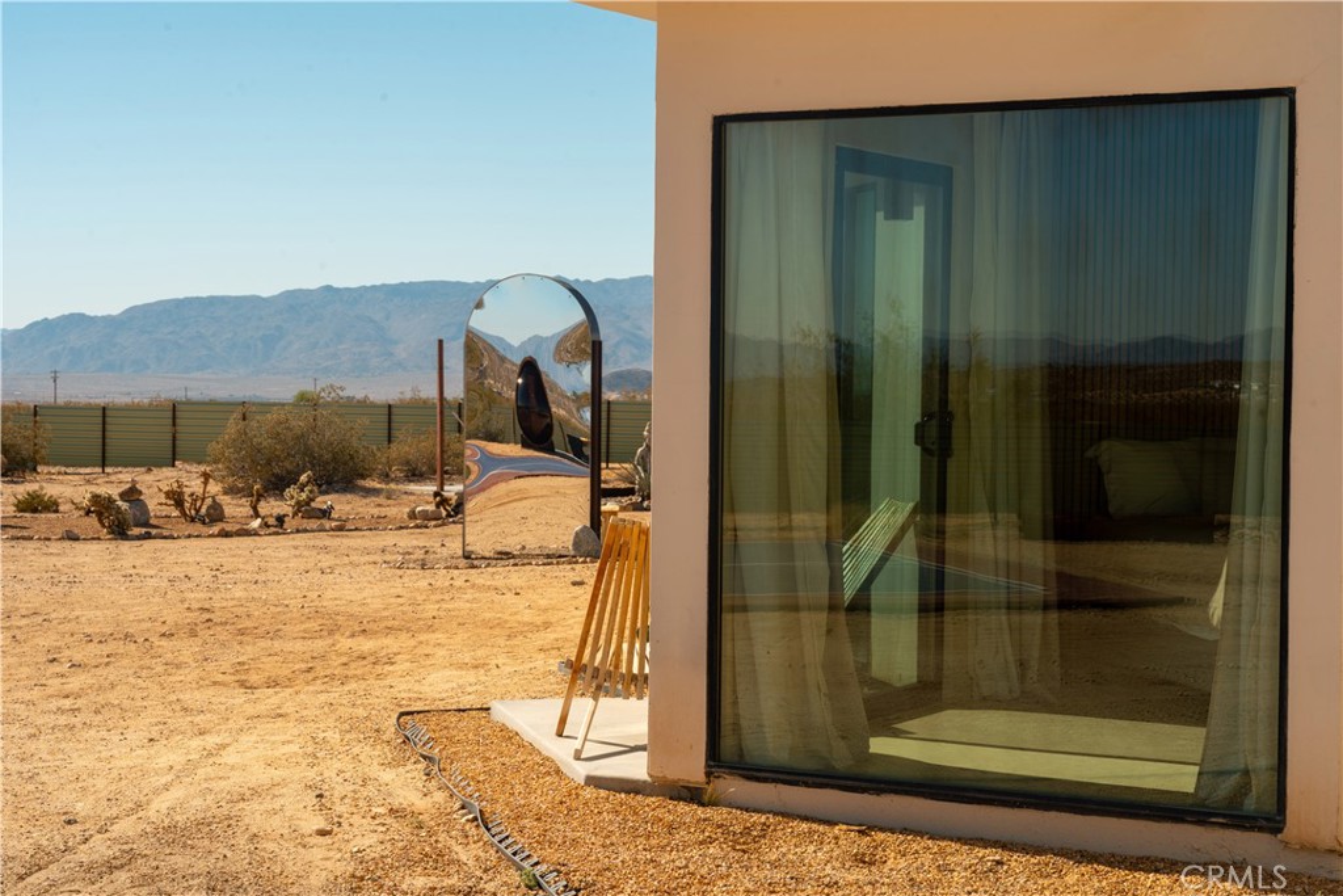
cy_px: 448
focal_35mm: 70
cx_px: 672
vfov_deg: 19.5
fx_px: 2612
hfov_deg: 28.8
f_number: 14
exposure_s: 1/100
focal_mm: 70
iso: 100
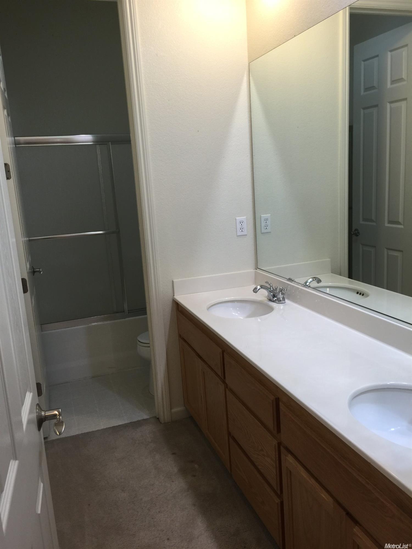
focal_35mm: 29
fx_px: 460
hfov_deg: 48.2
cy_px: 274
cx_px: 206
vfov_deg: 61.7
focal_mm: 4.15
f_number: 2.2
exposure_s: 1/15
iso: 32
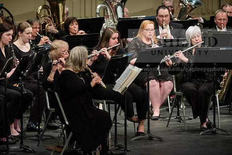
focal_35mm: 300
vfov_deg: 4.6
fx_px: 1934
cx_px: 116
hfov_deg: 6.9
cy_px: 78
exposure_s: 1/320
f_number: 3.5
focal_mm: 300
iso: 4000
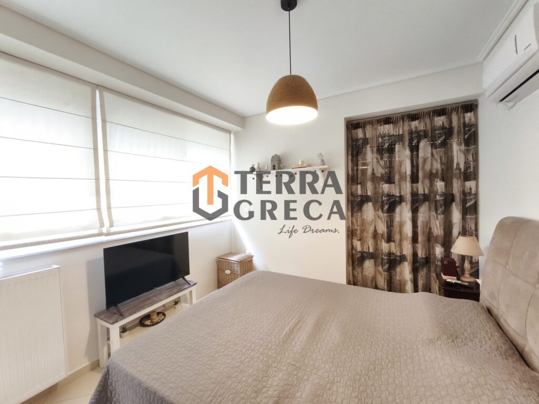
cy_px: 202
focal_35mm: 15
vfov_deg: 81.7
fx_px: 234
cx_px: 270
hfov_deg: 98.2
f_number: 2.2
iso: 500
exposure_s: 1/25
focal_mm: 1.91
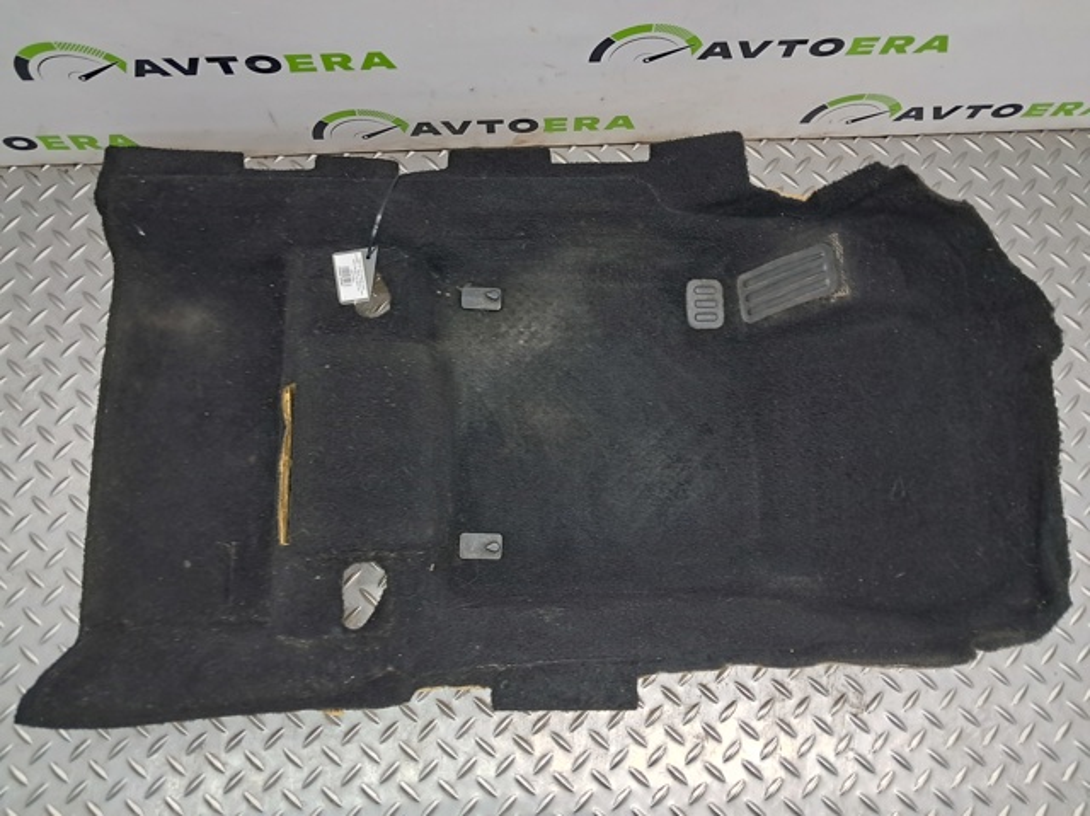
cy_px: 408
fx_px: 850
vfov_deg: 51.3
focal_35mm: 27
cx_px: 545
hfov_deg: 65.4
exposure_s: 1/50
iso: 125
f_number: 1.8
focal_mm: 4
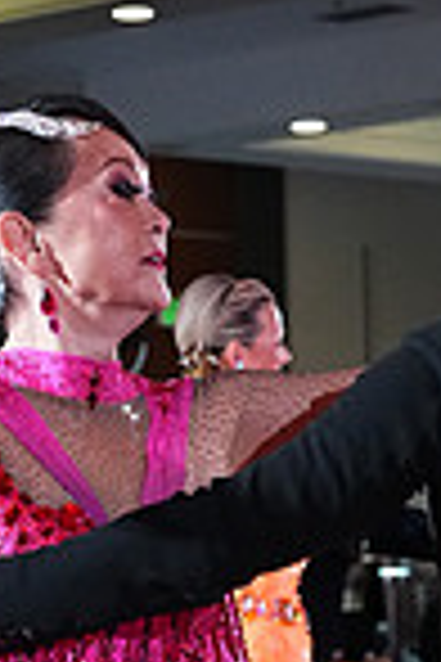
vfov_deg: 11.0
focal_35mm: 182
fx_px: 3344
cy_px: 865
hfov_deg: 7.5
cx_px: 299
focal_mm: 46
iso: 5000
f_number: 4.5
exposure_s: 1/400
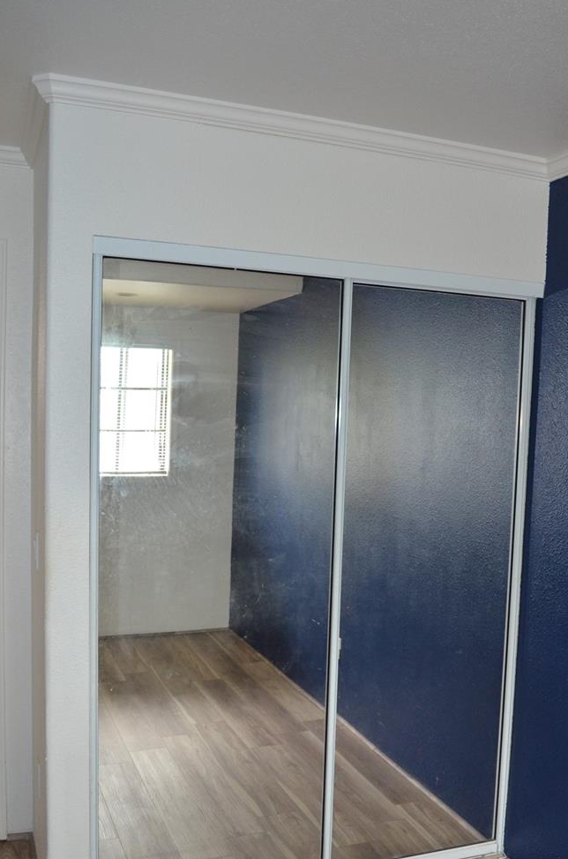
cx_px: 328
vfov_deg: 51.8
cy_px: 498
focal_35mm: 37
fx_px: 880
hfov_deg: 35.7
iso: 1000
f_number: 3.8
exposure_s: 1/60
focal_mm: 20
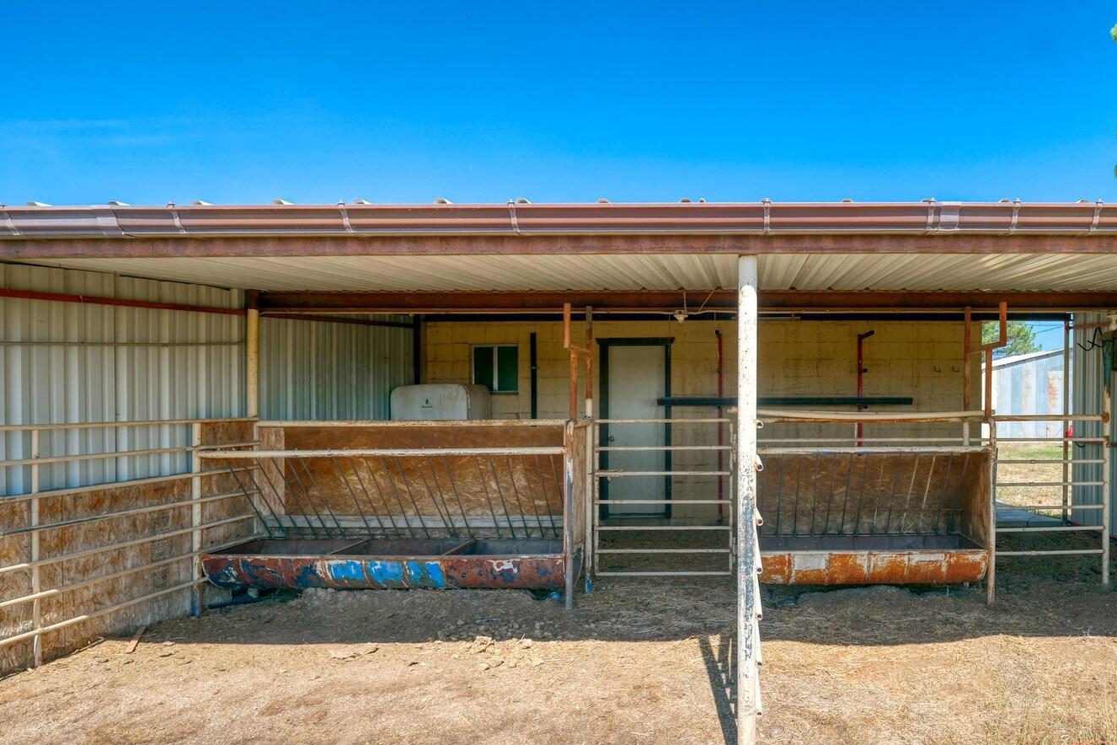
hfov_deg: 85.0
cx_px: 705
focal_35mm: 19
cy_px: 492
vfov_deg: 63.1
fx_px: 589
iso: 400
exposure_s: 1/250
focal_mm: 14
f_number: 6.3
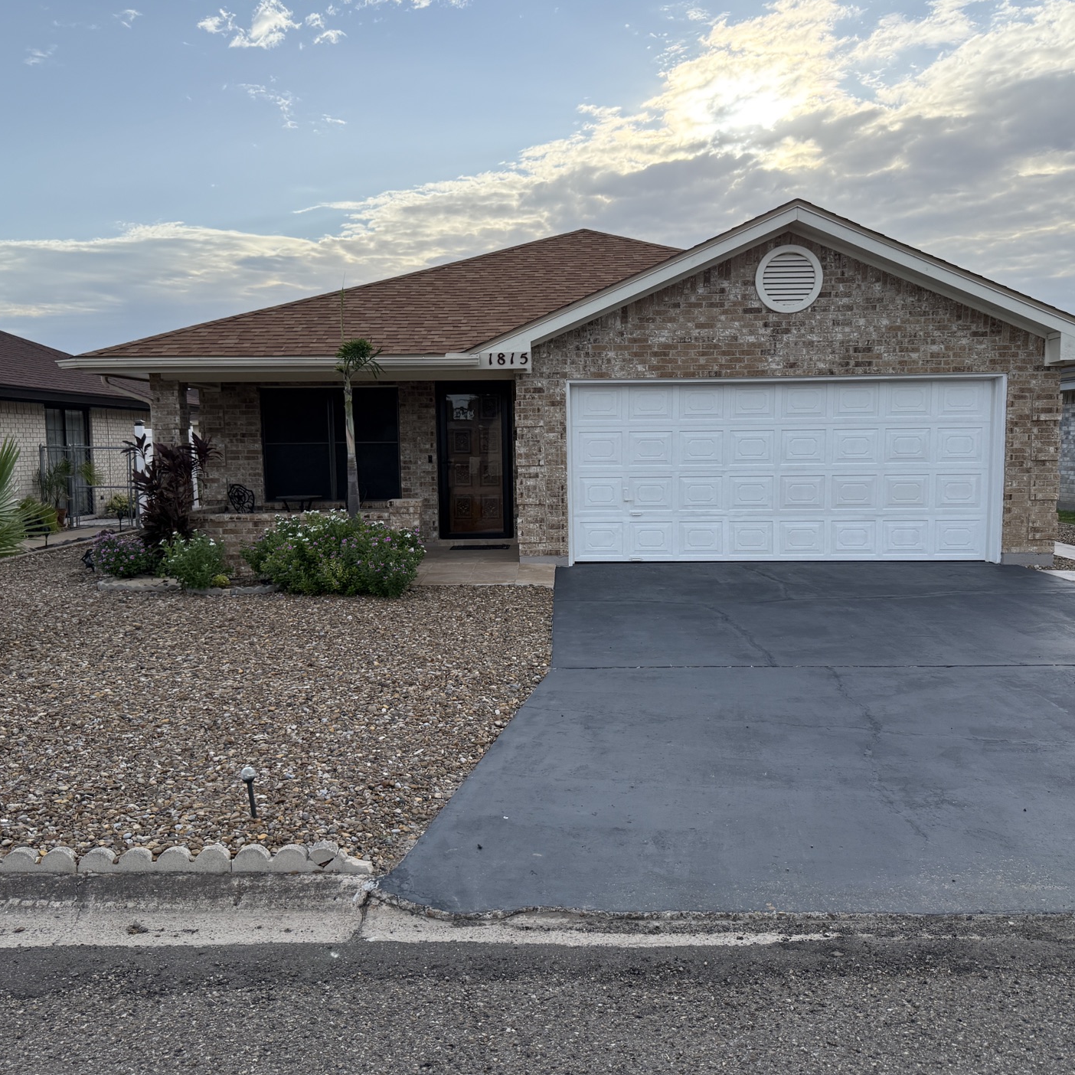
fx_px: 1019
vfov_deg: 55.6
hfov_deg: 55.6
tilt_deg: -4.6
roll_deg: +0.4
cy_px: 538
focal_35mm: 29
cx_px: 543
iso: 100
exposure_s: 1/4405
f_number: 1.78
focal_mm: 6.76
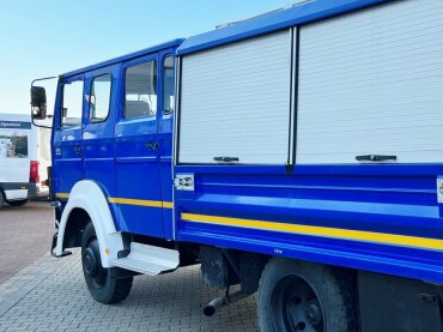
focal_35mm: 45
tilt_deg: +0.5
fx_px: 576
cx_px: 381
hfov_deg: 39.7
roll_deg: +0.2
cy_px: 158
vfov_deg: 32.1
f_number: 1.5
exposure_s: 1/909
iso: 50
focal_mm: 5.7
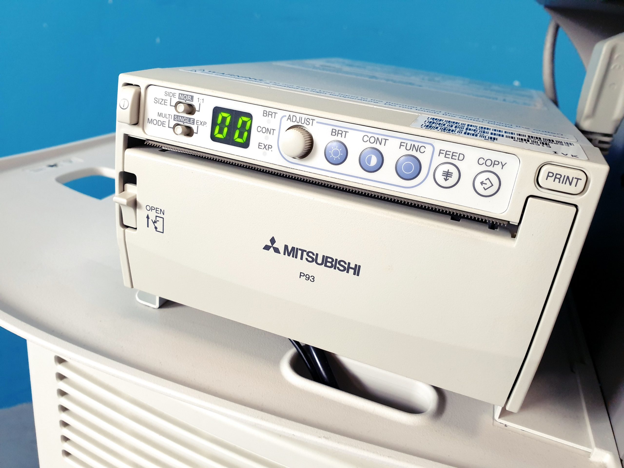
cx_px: 312
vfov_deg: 53.1
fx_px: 469
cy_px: 234
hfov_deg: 67.3
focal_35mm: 26
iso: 320
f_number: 2.4
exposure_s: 1/50
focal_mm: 4.3
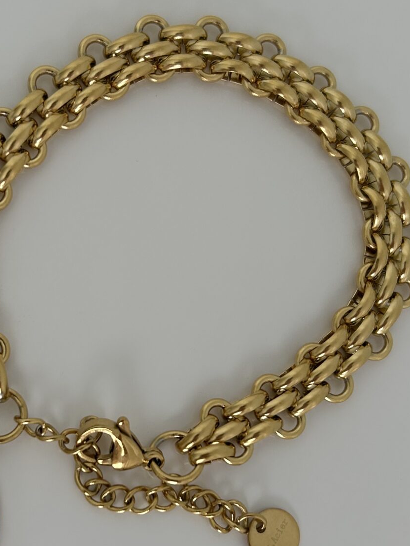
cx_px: 115
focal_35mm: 60
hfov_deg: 24.2
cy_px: 330
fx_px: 947
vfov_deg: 32.1
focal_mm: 5.7
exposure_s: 1/121
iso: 40
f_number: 1.5
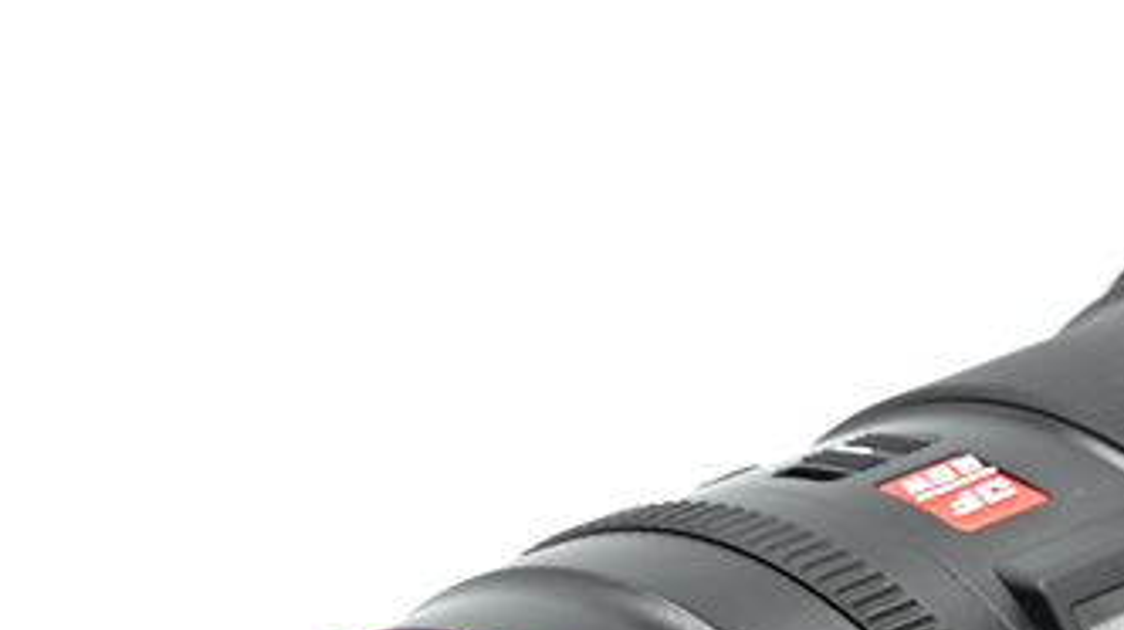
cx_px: 921
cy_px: 723
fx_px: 7057
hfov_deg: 9.1
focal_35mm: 237
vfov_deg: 5.1
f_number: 14
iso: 100
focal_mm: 75
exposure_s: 1/13
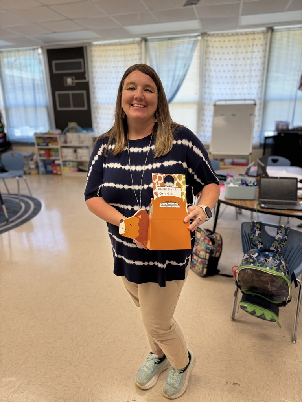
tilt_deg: -17.6
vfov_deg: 71.6
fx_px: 279
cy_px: 201
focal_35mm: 24
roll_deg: +1.6
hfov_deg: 56.8
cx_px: 151
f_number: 1.78
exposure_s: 1/120
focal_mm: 6.76
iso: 125
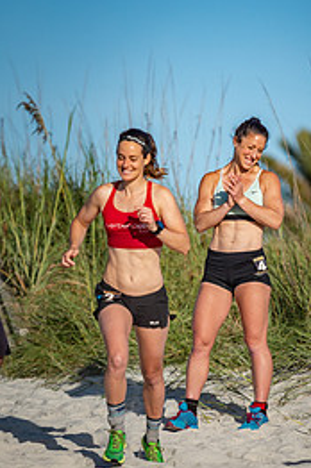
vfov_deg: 6.0
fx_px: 4469
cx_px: 152
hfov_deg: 4.0
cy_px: 272
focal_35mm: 344
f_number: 2.8
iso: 280
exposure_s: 1/4000
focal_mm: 200
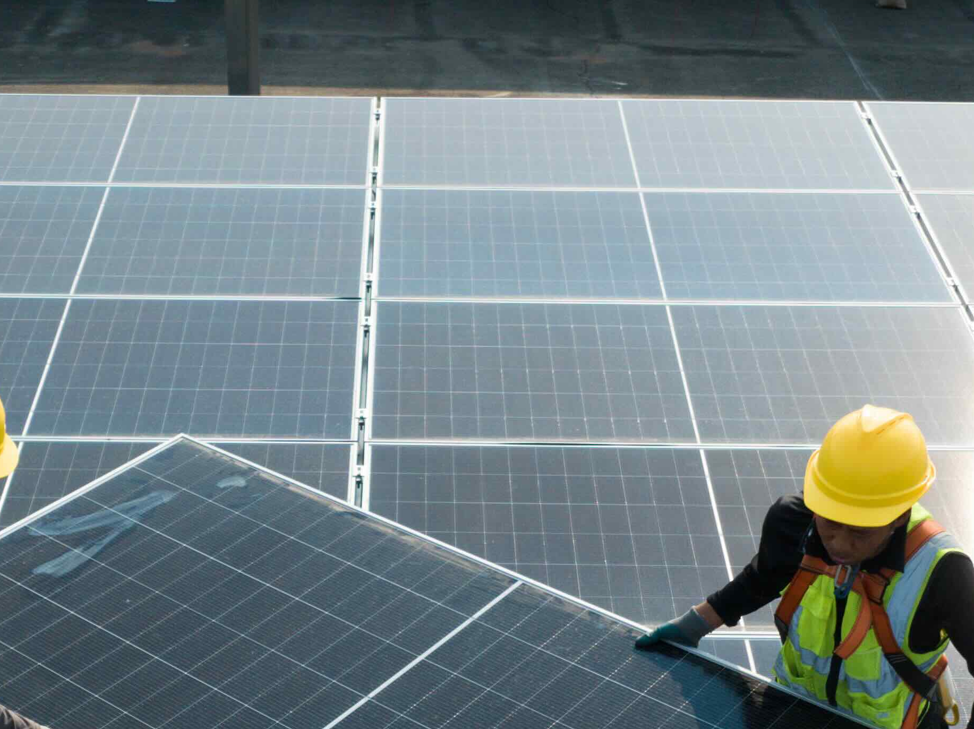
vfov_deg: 20.7
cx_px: 383
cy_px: 708
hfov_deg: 28.1
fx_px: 1940
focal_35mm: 69
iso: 160
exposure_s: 1/2000
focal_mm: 12.29
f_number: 2.8
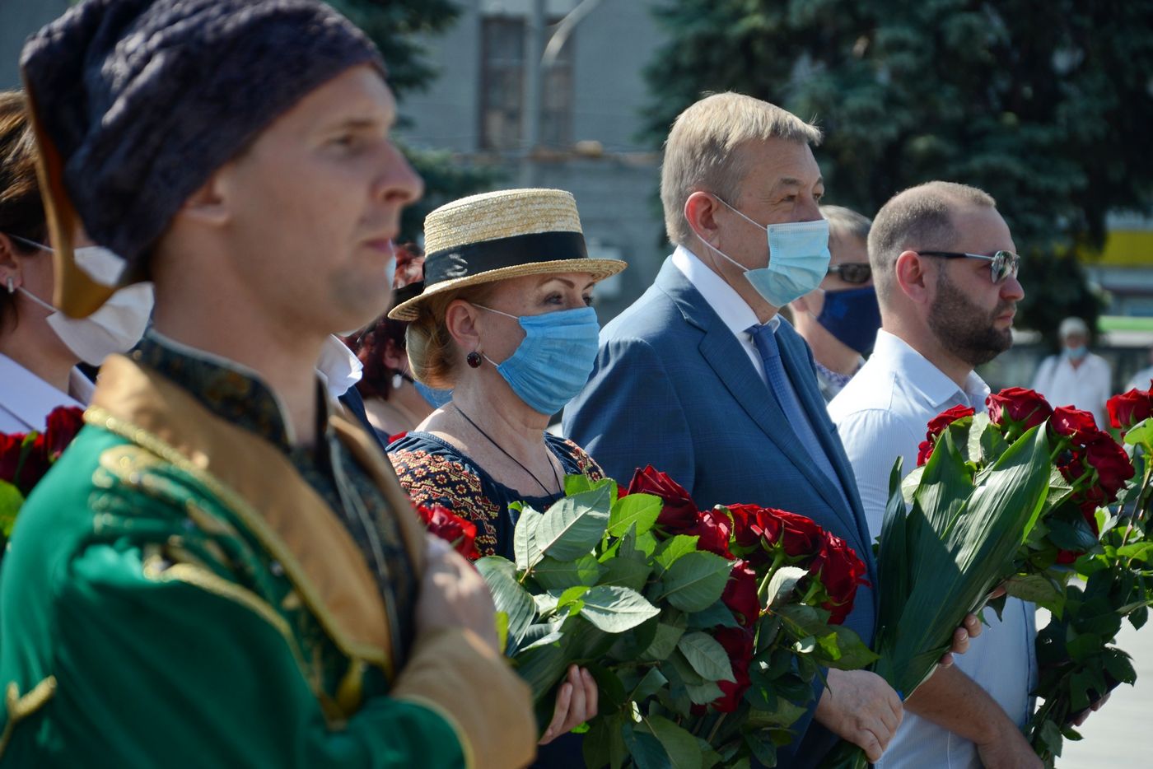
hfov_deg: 13.0
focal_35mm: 158
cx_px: 576
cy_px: 384
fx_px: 5045
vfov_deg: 8.7
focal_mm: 105
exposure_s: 1/640
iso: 200
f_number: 5.6
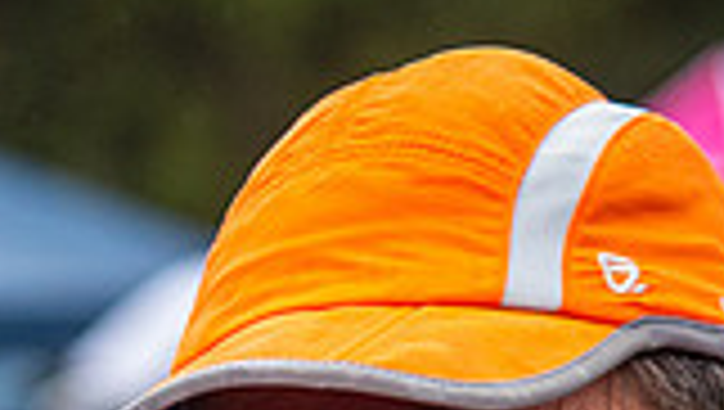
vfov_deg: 3.0
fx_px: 7765
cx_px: 52
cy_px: 526
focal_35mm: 404
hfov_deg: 5.3
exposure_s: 1/400
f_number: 4
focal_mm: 86
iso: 2000
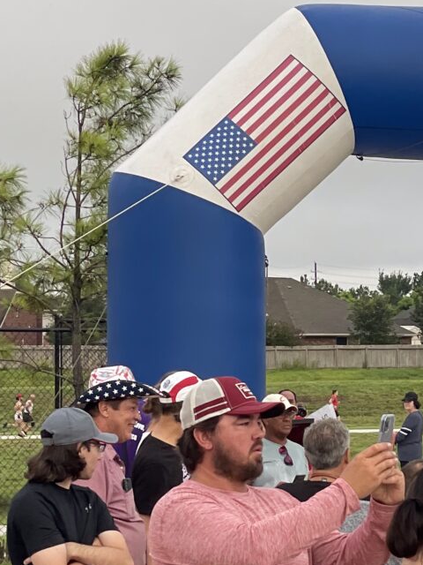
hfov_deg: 9.4
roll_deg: +0.8
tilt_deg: +1.0
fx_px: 2542
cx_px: 472
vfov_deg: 12.7
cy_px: 323
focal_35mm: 156
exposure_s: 1/130
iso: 25
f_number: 2
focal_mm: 6
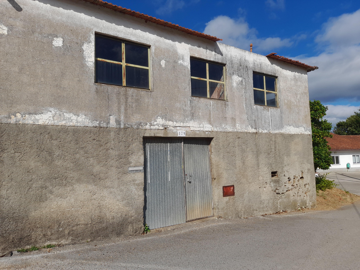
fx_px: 260
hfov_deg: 69.4
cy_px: 135
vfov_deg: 54.9
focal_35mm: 25
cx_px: 180
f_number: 2
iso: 20
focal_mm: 4.6
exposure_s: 1/1362
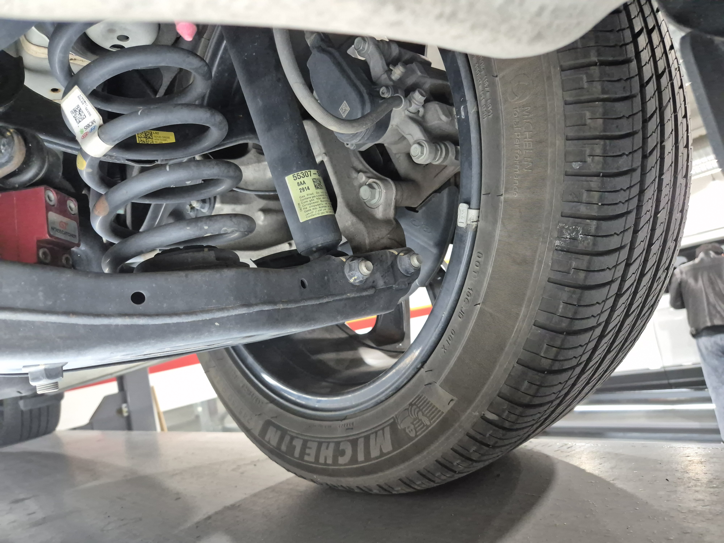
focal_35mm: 23
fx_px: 481
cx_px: 362
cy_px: 272
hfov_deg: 73.9
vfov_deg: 58.9
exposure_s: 1/120
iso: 640
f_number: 1.8
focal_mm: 5.4
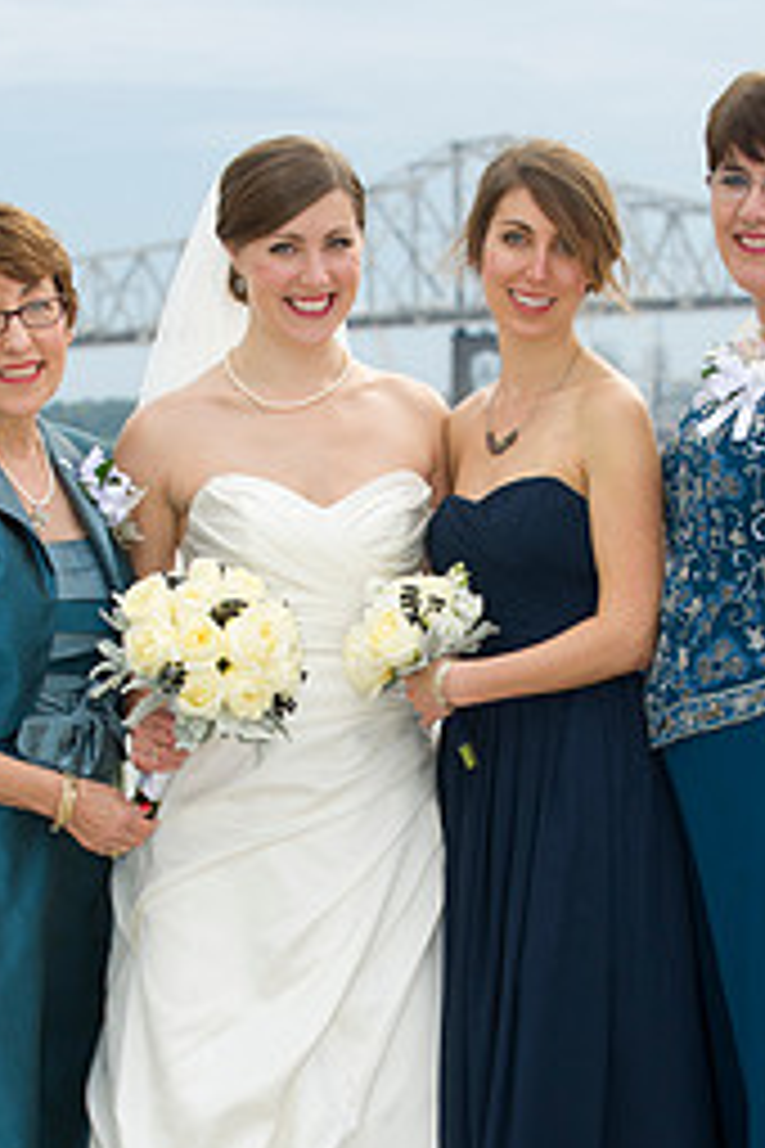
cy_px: 747
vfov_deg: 14.5
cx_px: 367
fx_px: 4494
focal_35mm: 141
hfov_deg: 9.7
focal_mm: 80
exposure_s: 1/200
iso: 200
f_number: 4.5
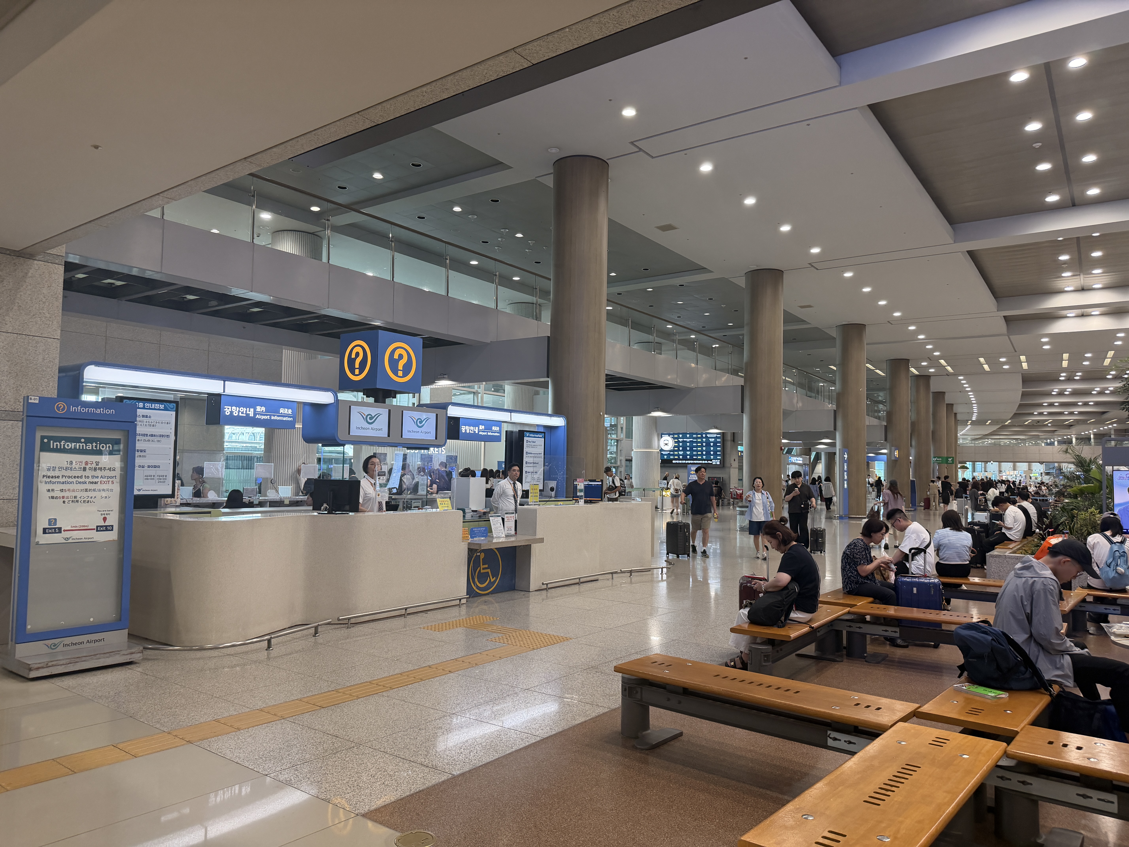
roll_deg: -0.2
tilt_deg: +3.8
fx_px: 783
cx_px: 564
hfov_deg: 71.6
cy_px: 424
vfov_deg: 56.8
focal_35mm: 24
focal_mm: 6.76
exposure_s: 1/120
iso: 200
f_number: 1.78
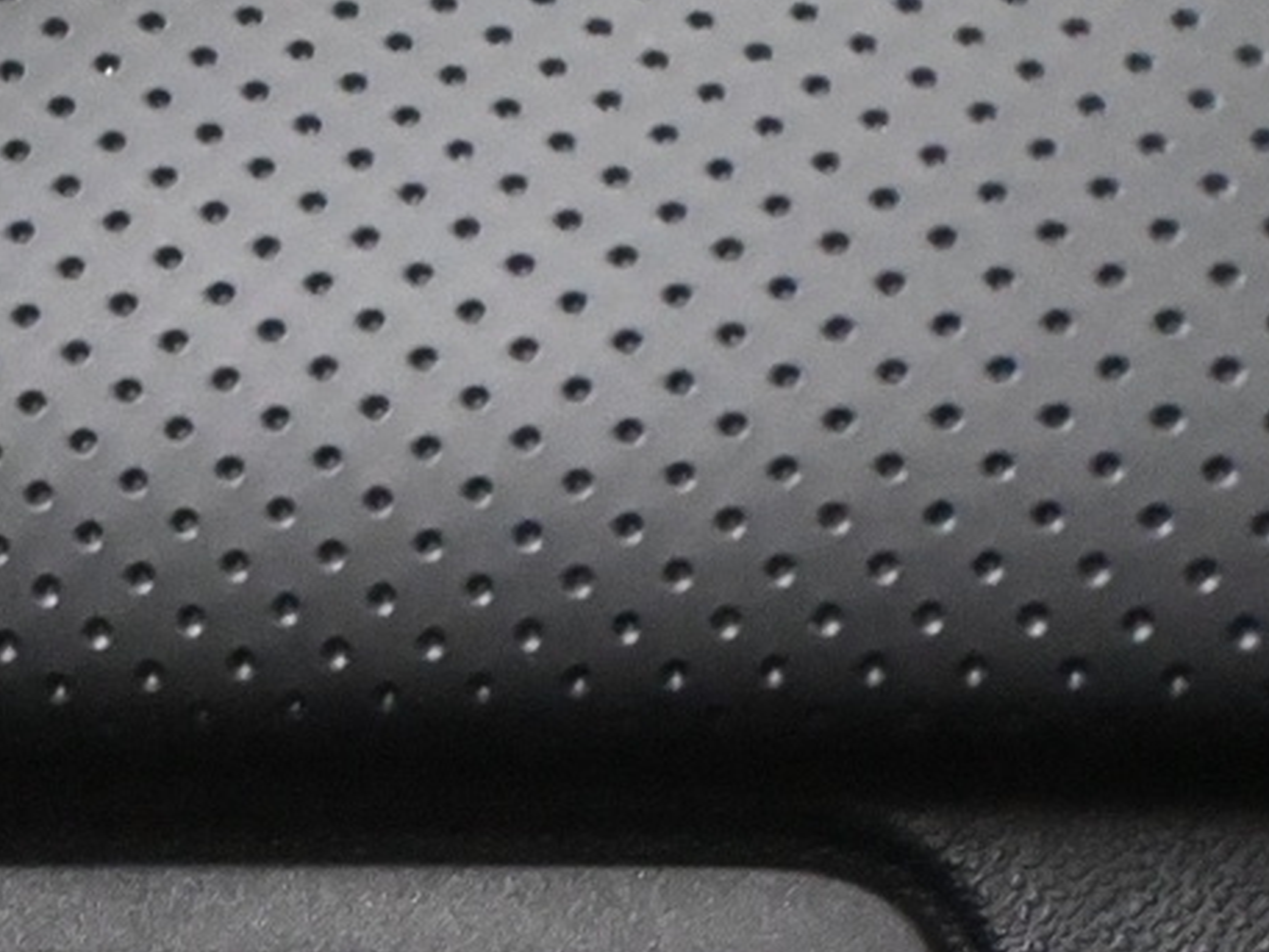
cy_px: 1216
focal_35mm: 136
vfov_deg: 10.7
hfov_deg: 14.3
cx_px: -86
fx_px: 4971
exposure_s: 1/25
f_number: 4.5
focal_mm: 26.5
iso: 12800
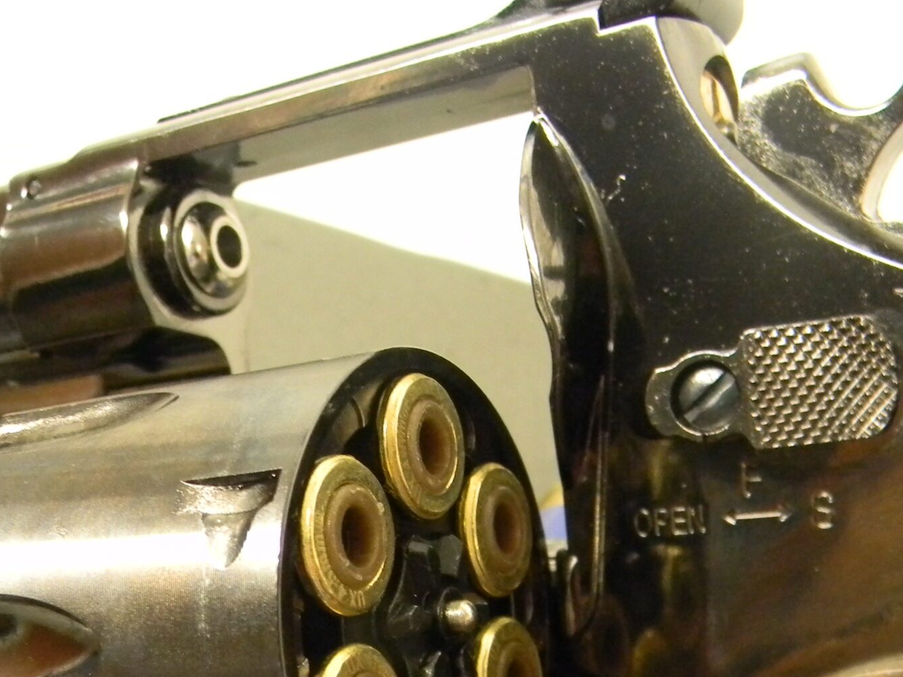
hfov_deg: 36.2
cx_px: 431
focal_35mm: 53
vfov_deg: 26.6
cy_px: 607
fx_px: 1383
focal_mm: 5
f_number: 3.5
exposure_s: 1/21.4
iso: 400
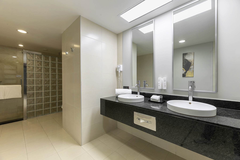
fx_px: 93
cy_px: 80
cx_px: 120
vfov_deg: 81.2
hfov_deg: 104.3
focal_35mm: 14
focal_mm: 14
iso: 50
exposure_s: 1/1.25
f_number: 11
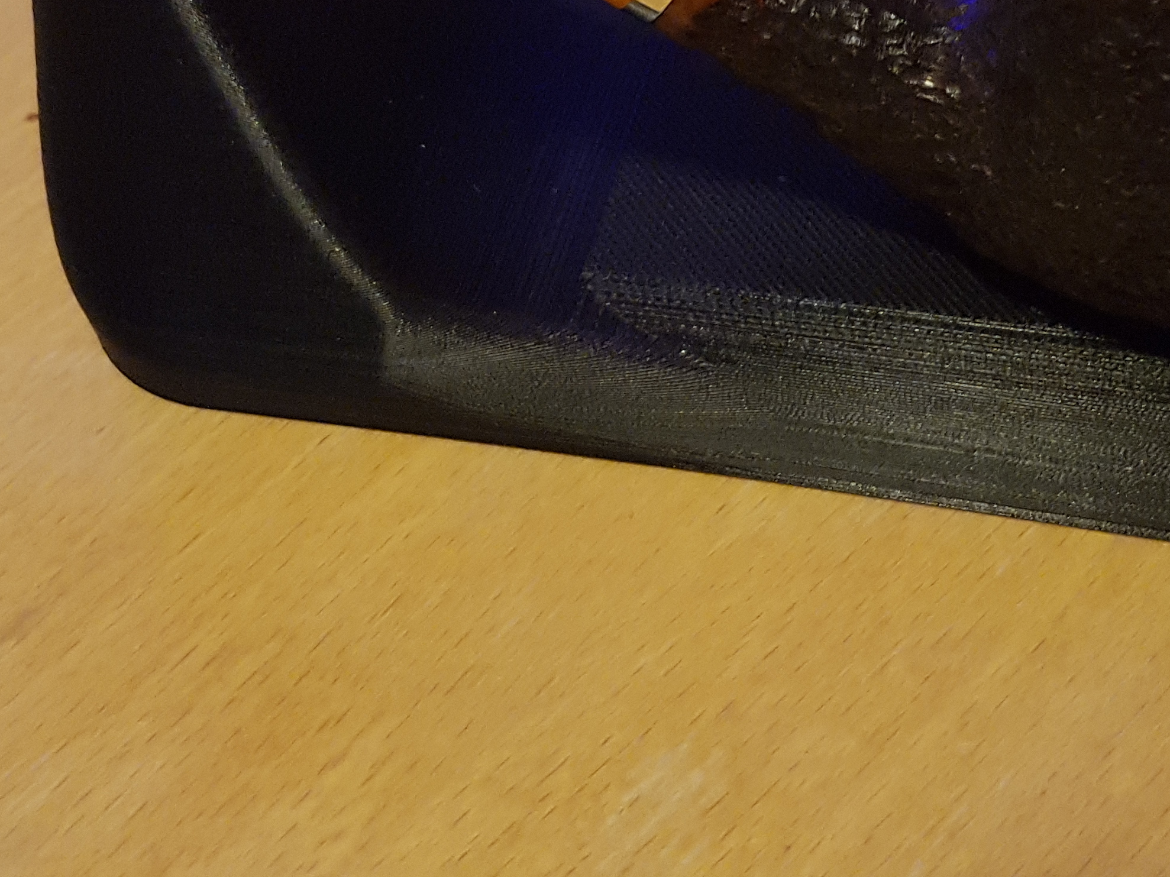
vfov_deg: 26.9
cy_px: 144
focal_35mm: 53
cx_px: 809
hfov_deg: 35.7
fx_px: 1791
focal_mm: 4.2
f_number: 1.7
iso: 500
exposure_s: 1/10
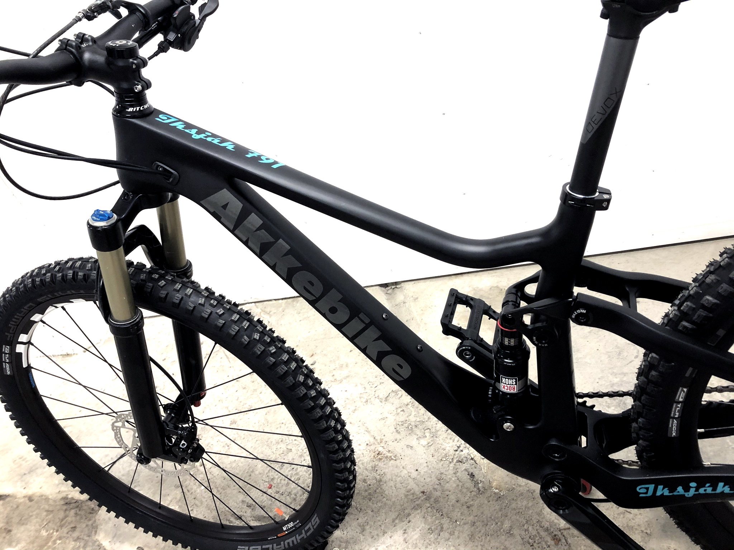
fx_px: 594
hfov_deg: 63.4
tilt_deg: -33.4
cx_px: 367
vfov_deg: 49.7
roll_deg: +22.7
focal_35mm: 28
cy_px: 275
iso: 40
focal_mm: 3.99
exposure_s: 1/24
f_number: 1.8
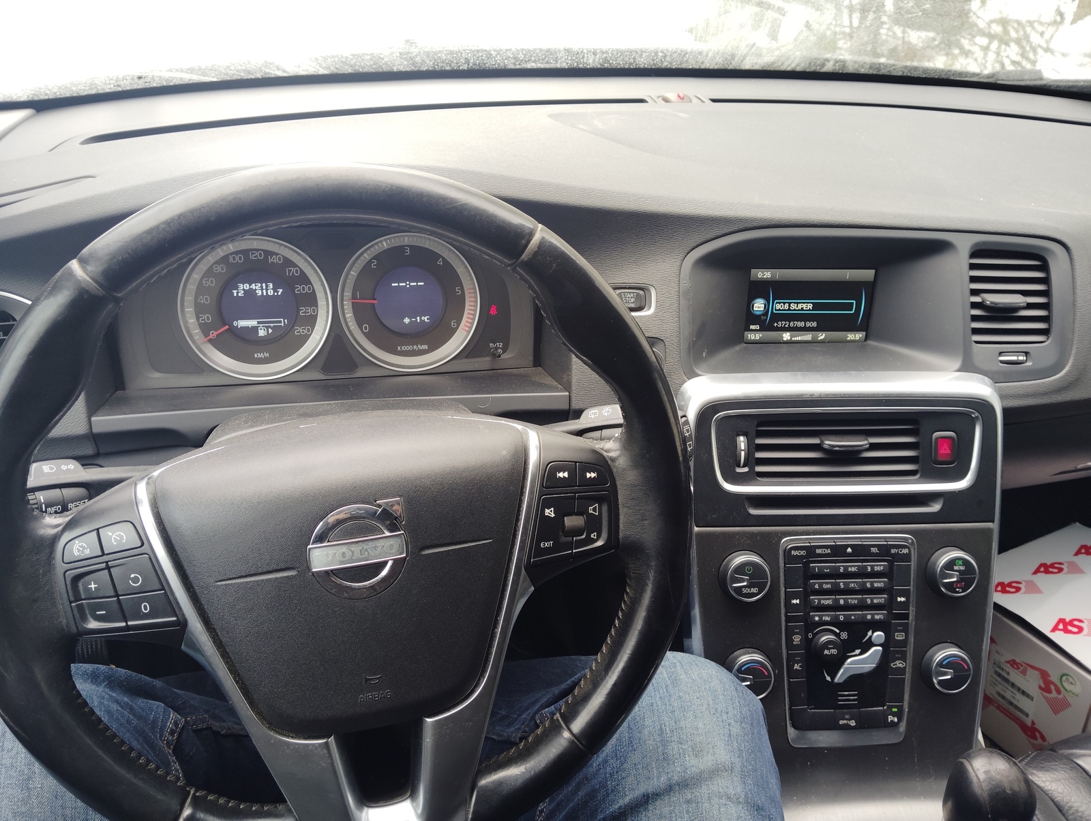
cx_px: 546
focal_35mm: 28
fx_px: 884
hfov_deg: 63.4
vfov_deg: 49.9
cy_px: 410
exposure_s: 1/100
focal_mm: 4.22
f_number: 1.8
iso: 416
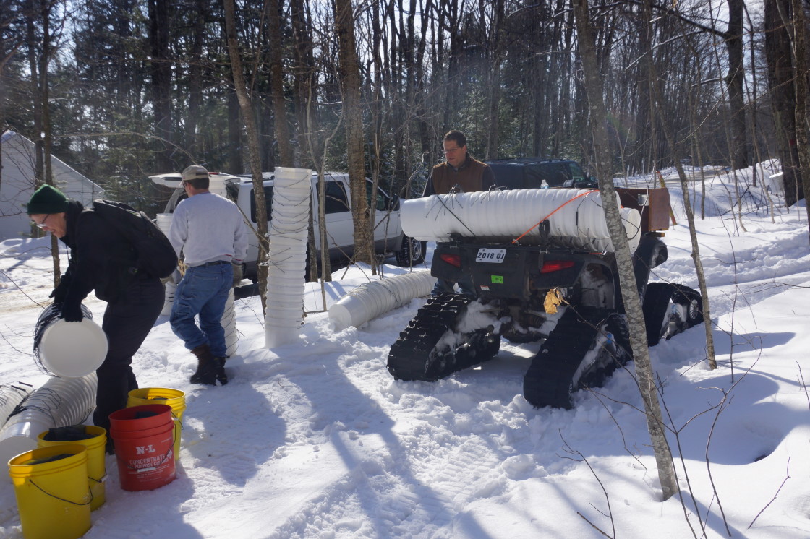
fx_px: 877
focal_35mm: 39
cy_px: 270
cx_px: 405
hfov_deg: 49.6
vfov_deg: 34.2
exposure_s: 1/125
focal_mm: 26
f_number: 13
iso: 100
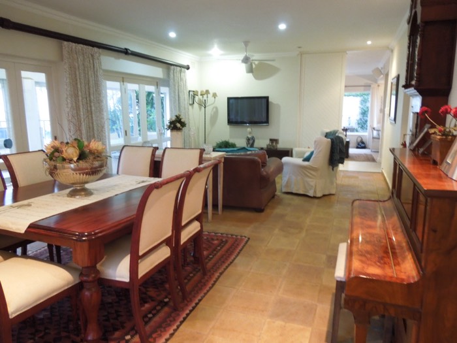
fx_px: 330
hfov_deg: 69.4
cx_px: 228
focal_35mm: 25
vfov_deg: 54.9
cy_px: 172
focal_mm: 4.5
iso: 640
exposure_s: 1/8
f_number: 3.3
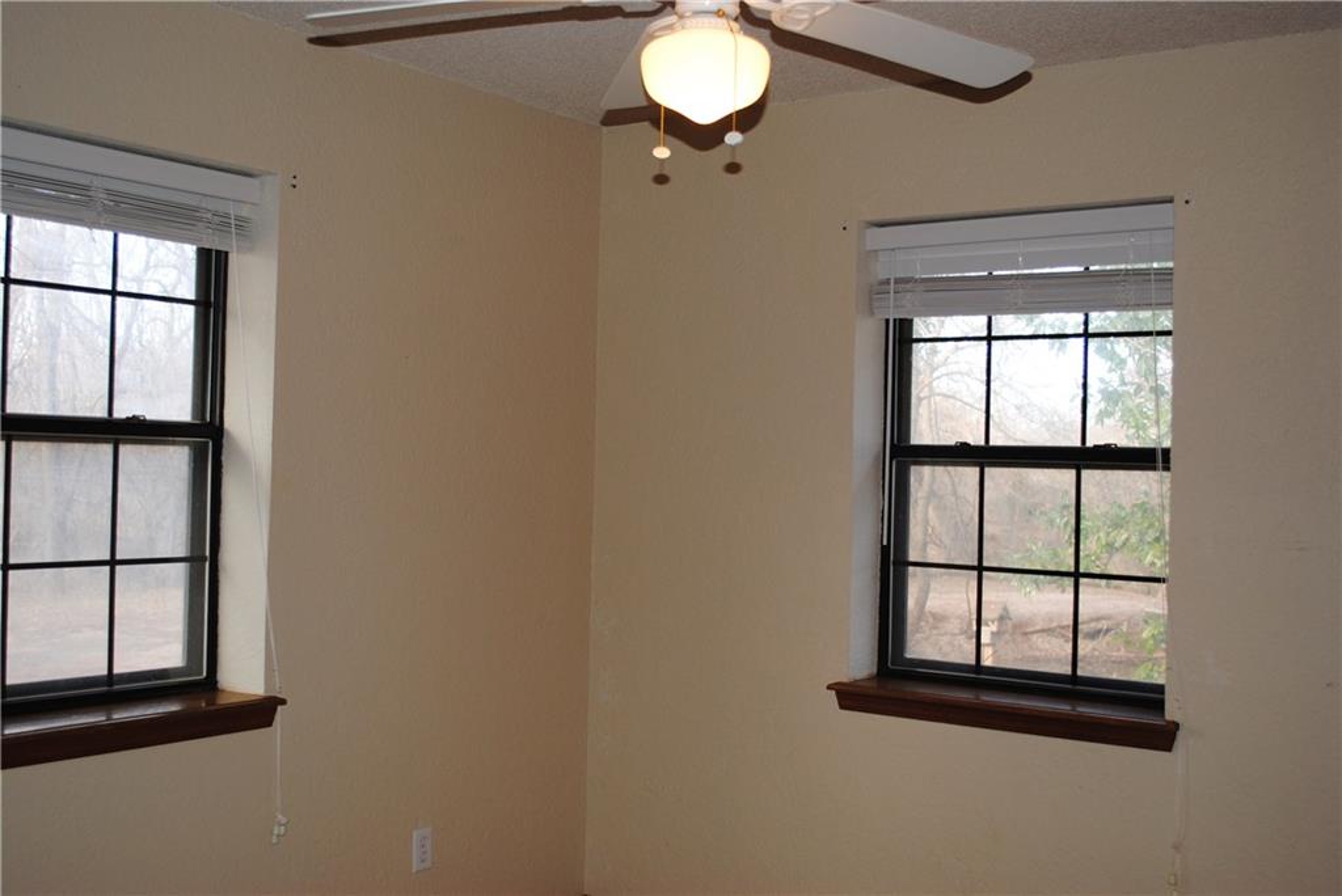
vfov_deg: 34.3
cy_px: 448
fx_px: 1455
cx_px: 671
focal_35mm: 39
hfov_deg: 49.5
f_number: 4.2
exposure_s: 1/60
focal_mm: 26
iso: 200
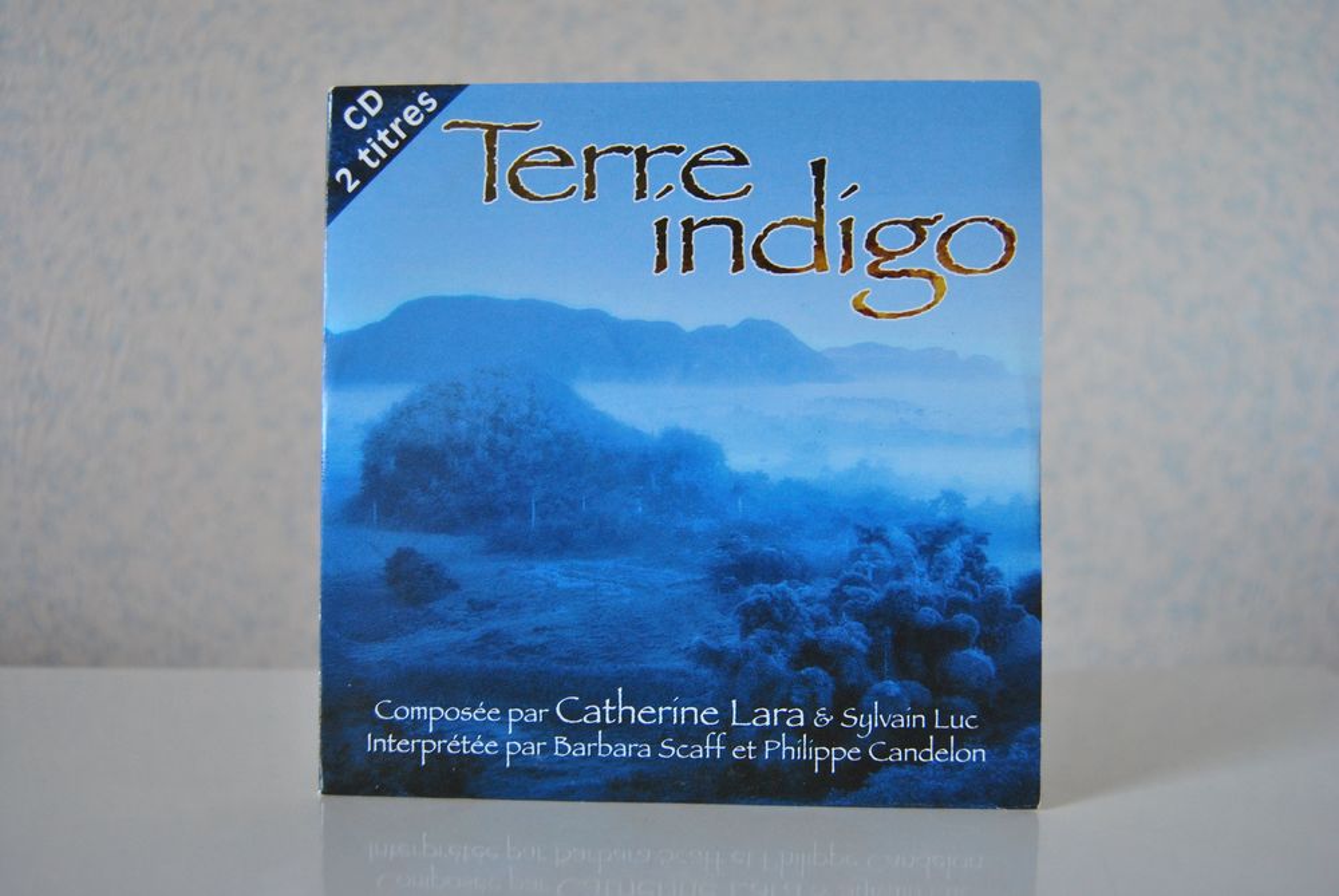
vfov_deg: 37.0
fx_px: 1340
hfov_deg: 53.1
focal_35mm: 36
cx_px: 670
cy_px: 448
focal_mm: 24
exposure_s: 1/40
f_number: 3.8
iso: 400
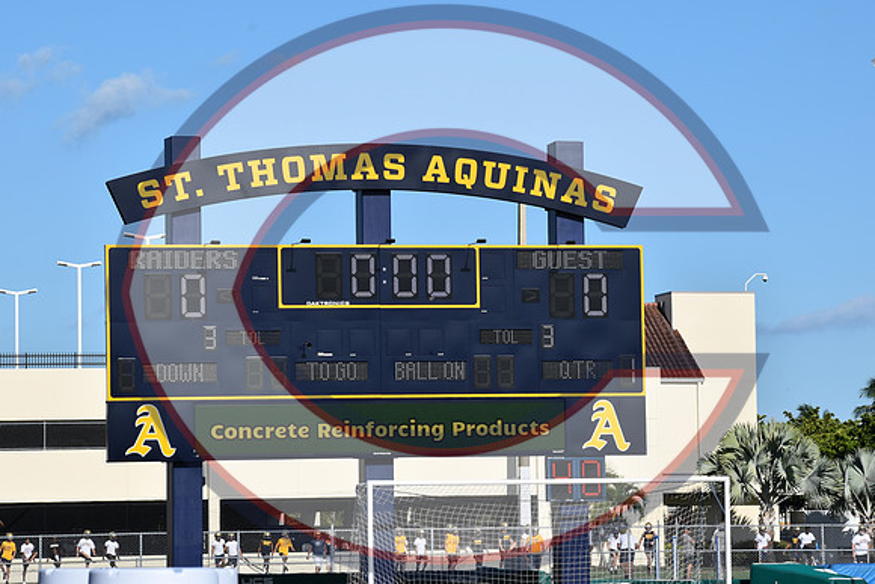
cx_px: 438
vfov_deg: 8.3
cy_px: 292
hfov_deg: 12.4
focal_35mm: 165
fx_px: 4011
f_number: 14
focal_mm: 110
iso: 100
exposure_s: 1/200
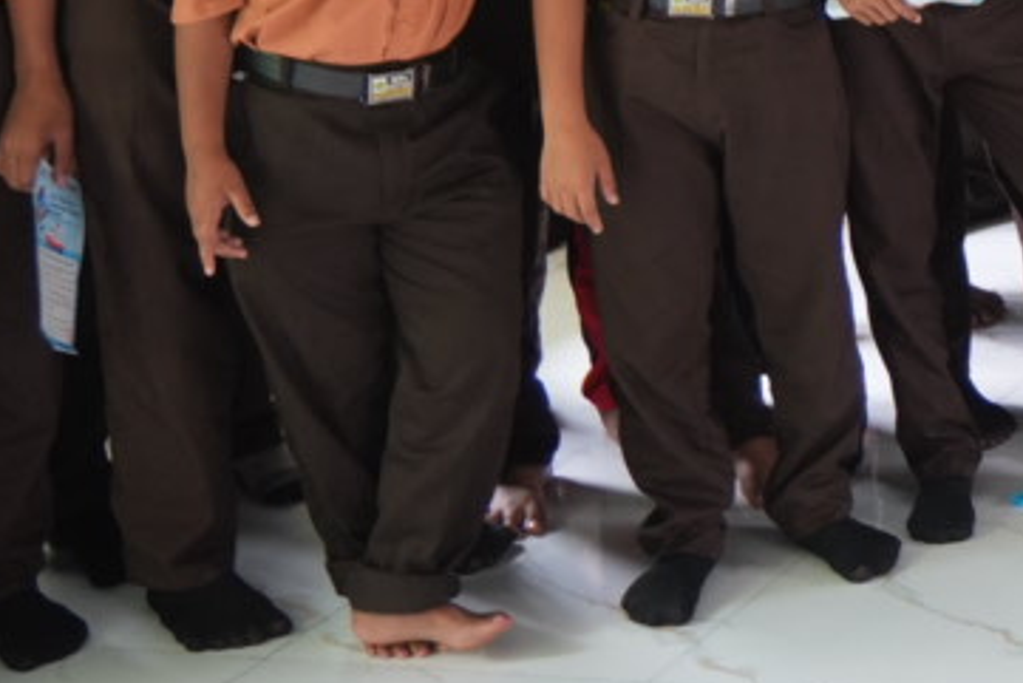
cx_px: 2148
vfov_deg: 11.4
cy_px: -422
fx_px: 3247
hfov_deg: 14.4
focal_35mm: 114
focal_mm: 17
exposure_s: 1/30
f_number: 2.8
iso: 250
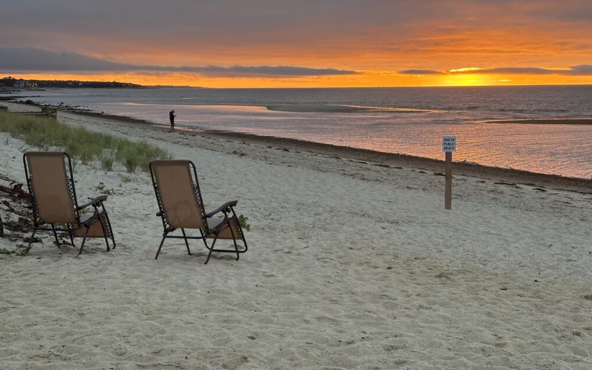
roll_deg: +0.6
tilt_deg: -6.6
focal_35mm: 56
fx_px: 903
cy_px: 193
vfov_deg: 23.1
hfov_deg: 36.3
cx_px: 298
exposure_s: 1/183
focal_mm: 5.96
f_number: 1.6
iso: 80
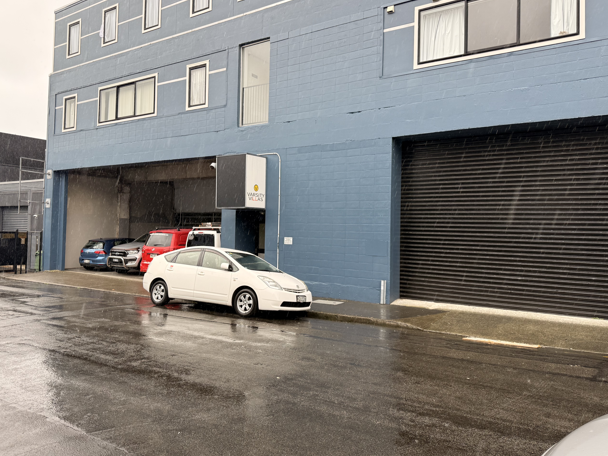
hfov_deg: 65.3
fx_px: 474
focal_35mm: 27
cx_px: 291
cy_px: 213
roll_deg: -2.2
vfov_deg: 51.3
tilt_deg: +2.2
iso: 100
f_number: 1.78
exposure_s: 1/377
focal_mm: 6.76
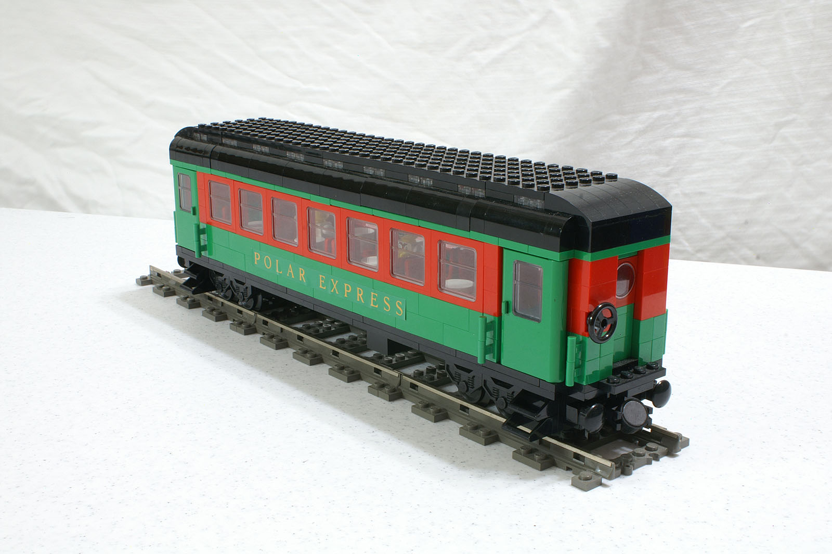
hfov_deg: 43.6
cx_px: 416
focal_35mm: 45
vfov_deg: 29.8
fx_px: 1039
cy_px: 277
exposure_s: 8
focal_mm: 30
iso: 100
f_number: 32
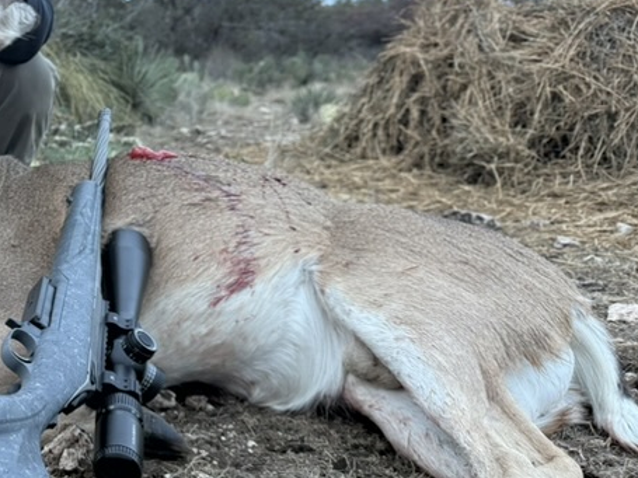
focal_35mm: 54
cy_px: 142
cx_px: -36
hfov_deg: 32.0
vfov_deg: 26.8
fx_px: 995
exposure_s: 1/78
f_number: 1.78
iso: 200
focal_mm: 6.76
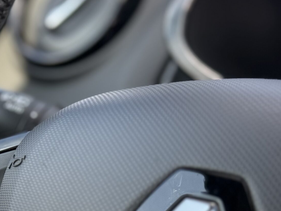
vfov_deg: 13.2
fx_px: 909
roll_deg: -0.2
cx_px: -39
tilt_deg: -16.1
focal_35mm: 112
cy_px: 167
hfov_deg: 16.9
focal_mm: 6.76
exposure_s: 1/280
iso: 80
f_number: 1.78
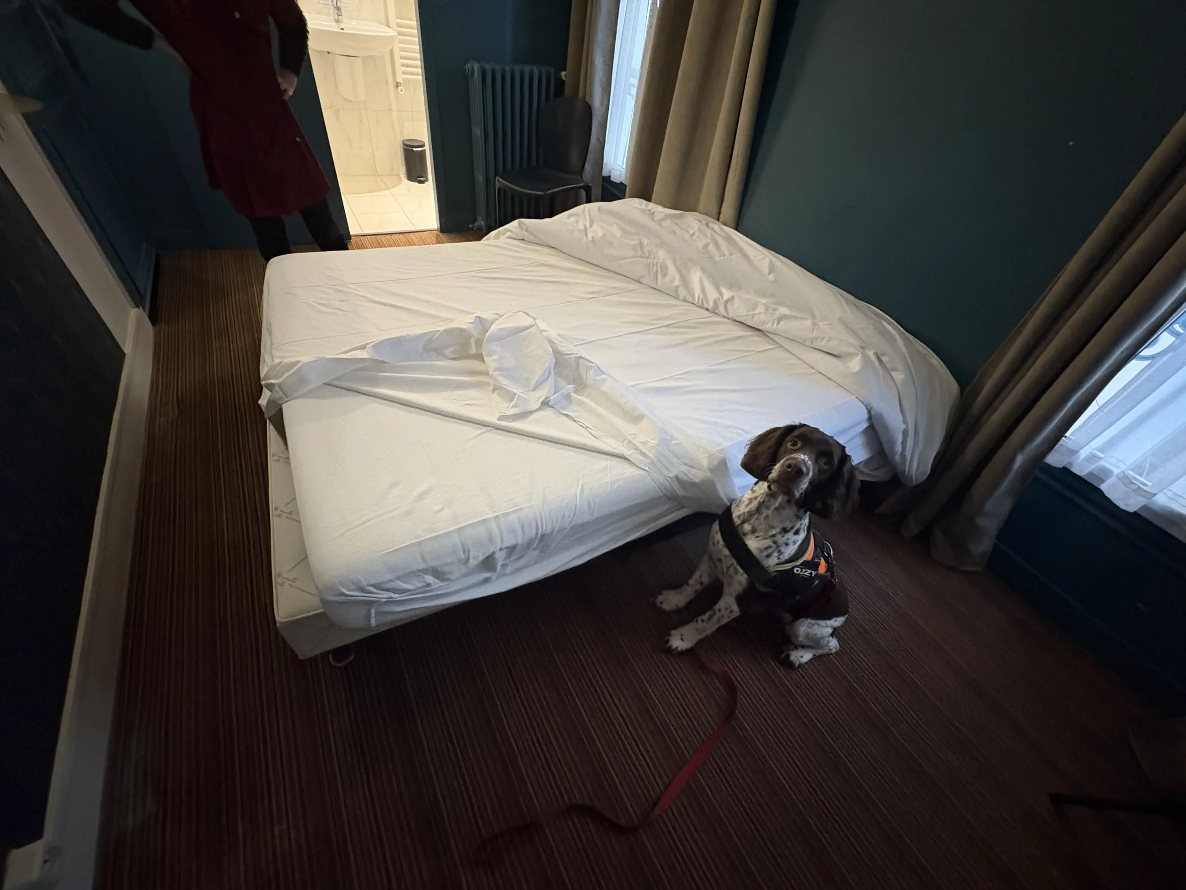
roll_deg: -10.1
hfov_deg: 102.1
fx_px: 480
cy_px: 445
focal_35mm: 14
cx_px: 593
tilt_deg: -43.8
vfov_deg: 85.7
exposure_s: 1/50
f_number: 2.2
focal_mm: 2.22
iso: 1000
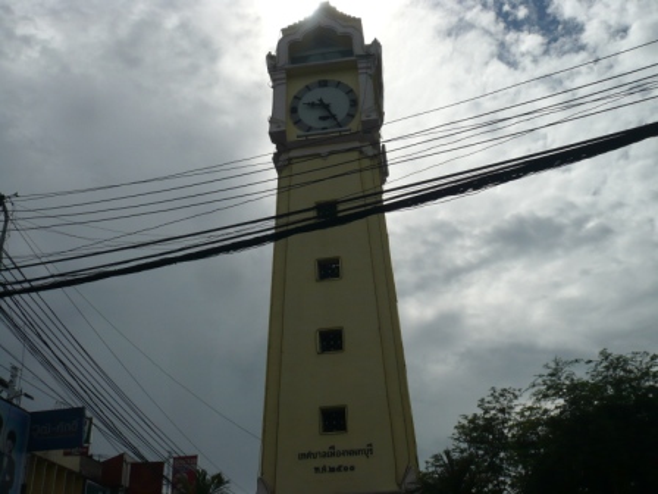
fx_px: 665
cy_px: 247
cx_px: 329
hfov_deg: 52.6
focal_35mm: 35
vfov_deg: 40.7
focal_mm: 5.8
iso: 100
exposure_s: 1/1600
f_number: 8
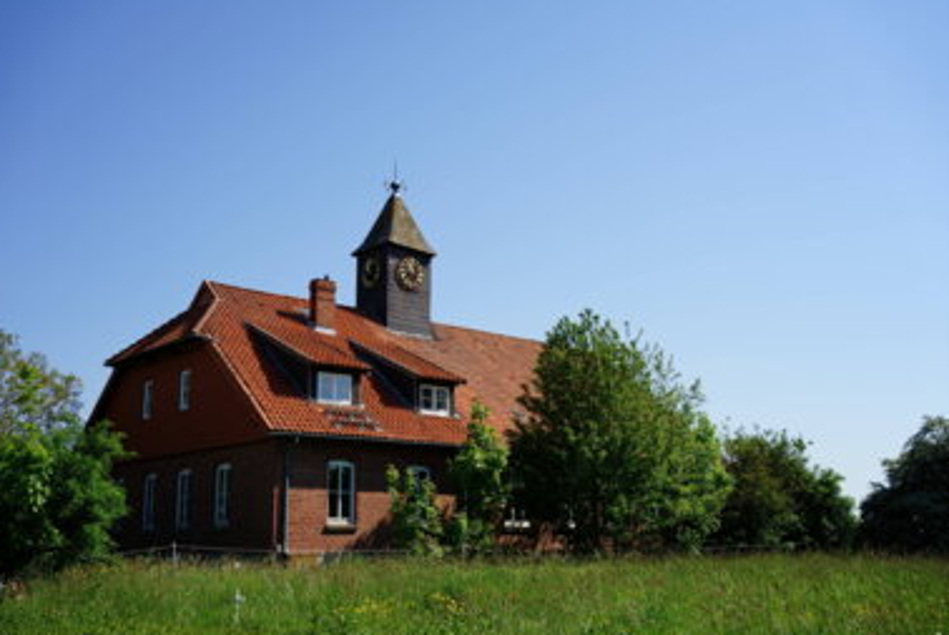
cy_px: 325
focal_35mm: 37
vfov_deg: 36.0
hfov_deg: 51.8
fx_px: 976
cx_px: 464
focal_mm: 35
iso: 100
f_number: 6.3
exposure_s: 1/500
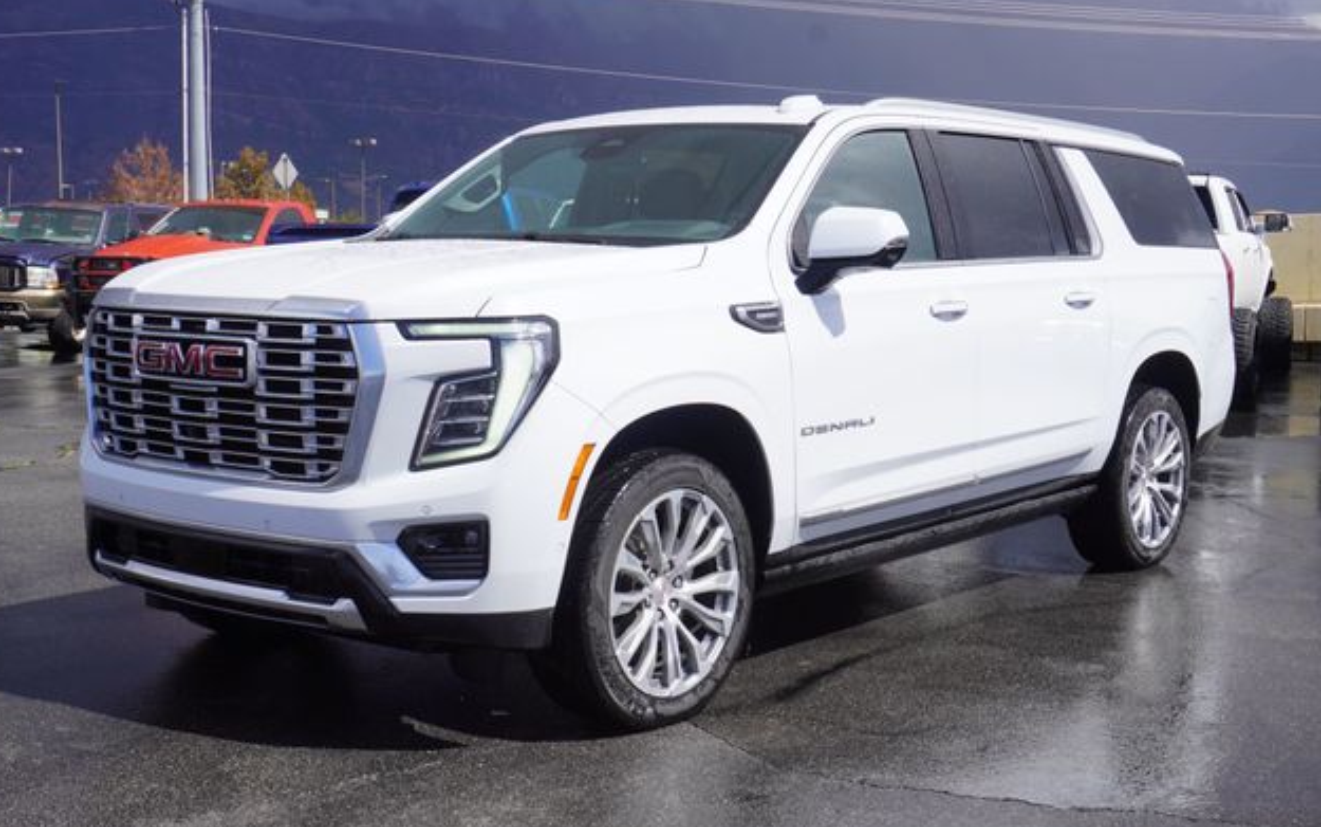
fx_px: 1693
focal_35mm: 47
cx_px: 647
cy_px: 431
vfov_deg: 27.4
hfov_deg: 42.6
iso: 100
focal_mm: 30
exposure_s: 1/160
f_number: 11
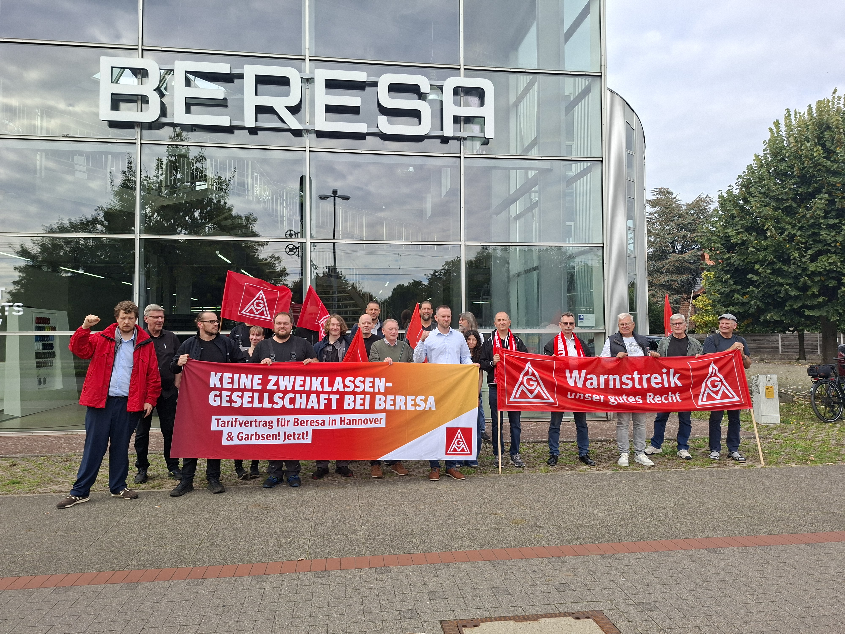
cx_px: 422
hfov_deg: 73.9
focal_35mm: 23
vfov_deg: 58.9
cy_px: 317
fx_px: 561
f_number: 1.8
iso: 50
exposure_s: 1/983
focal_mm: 5.54
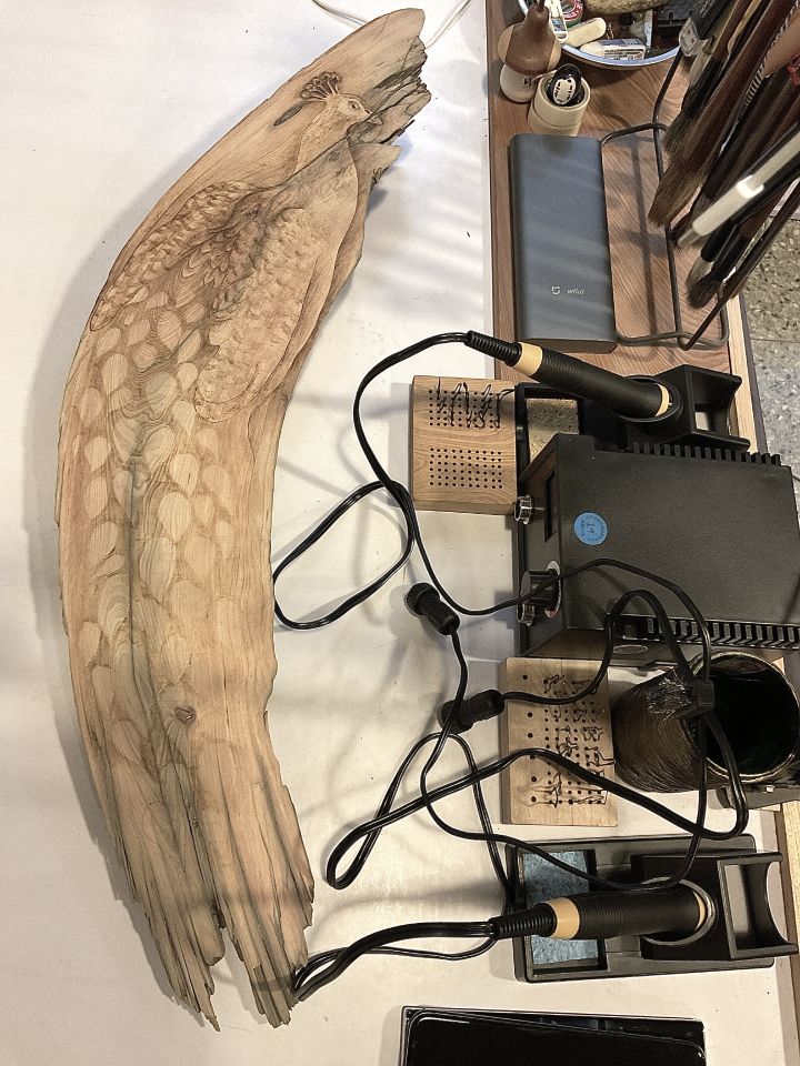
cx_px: 400
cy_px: 533
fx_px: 894
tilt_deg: -69.1
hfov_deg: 48.2
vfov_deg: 61.7
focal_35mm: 29
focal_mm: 3
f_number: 1.8
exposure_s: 1/60
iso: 100
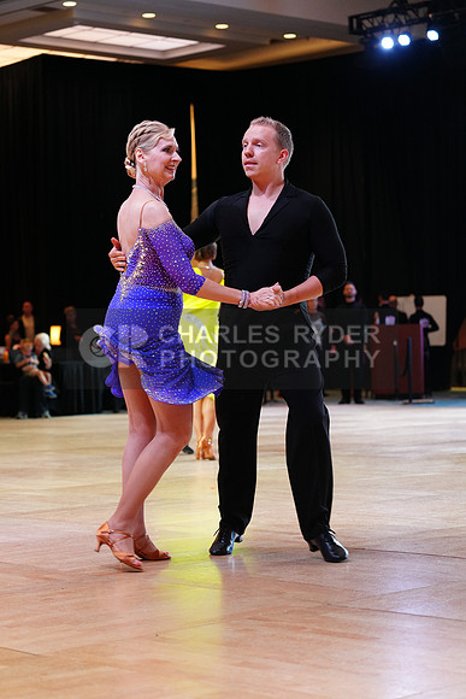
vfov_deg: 23.9
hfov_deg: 16.1
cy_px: 350
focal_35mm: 85
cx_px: 233
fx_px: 1649
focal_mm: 85
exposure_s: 1/250
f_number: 4
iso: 2500
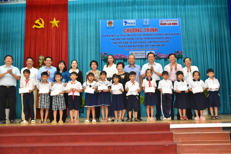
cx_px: 116
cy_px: 77
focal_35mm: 36
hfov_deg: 53.1
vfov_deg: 36.9
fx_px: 231
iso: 1800
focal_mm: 24
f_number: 2.8
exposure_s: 1/250
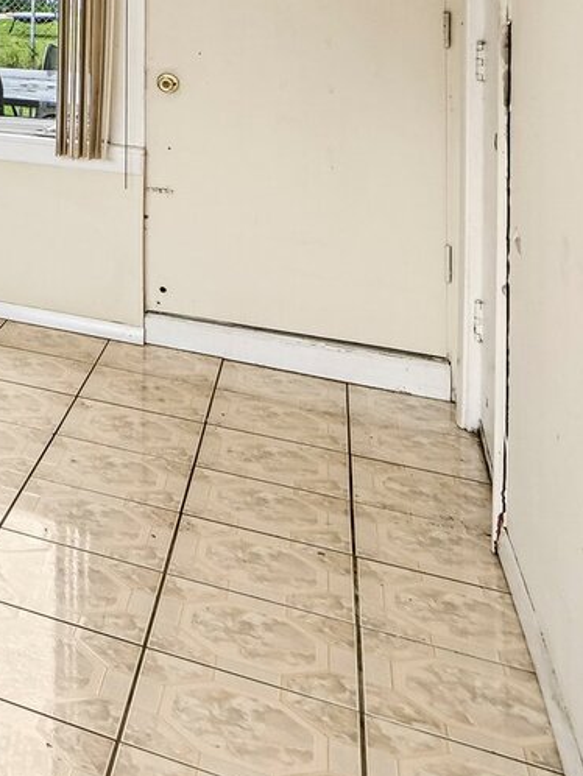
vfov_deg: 34.2
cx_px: -480
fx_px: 1122
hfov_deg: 20.3
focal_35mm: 50
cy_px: -31
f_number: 13
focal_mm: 16
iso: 400
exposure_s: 1/60
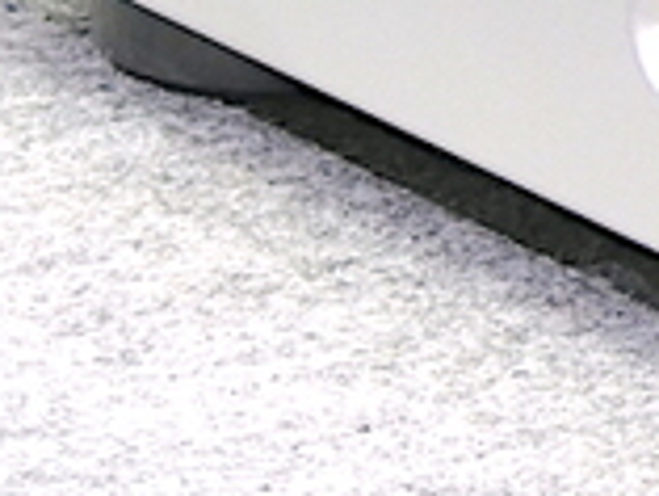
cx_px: 1641
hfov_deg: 2.8
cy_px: -261
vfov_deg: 2.1
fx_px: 13413
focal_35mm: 704
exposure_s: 1/2
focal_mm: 20.6
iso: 100
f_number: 5.1
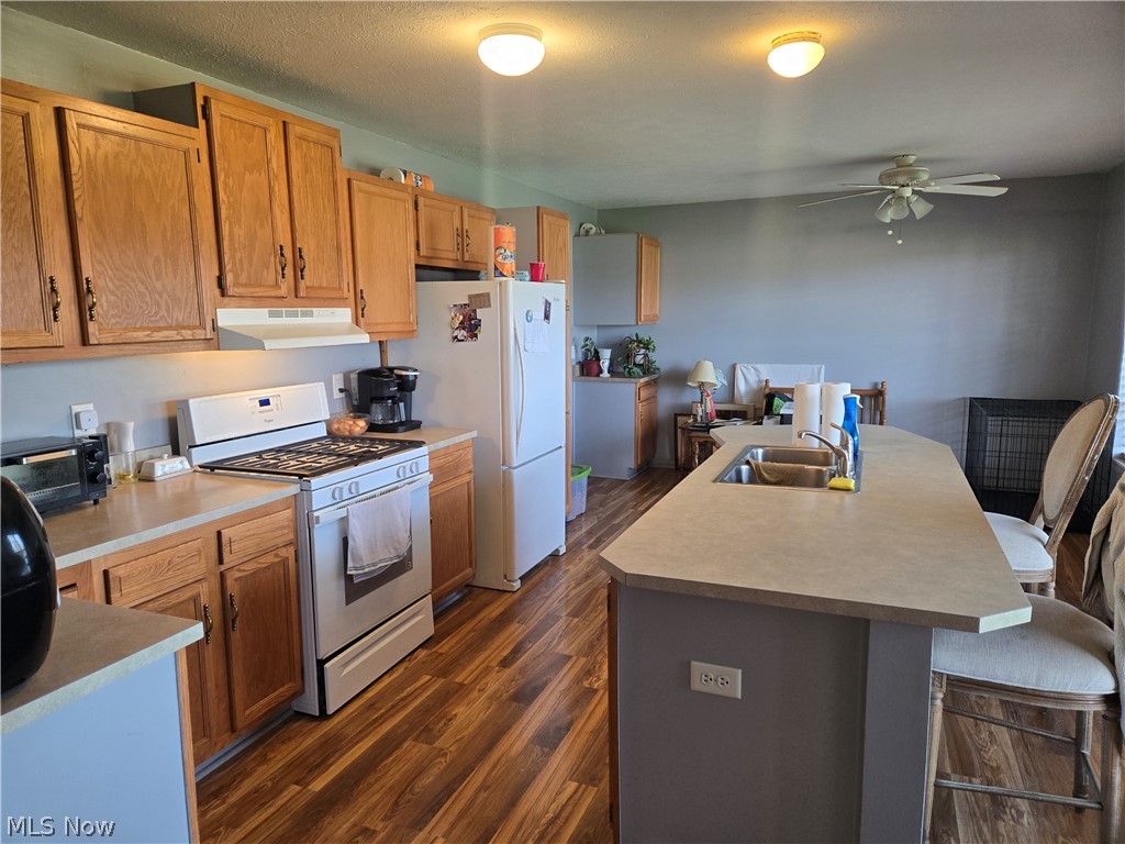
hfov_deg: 73.9
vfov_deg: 58.9
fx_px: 747
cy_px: 422
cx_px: 562
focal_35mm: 23
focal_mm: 5.4
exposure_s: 1/120
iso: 100
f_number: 1.8
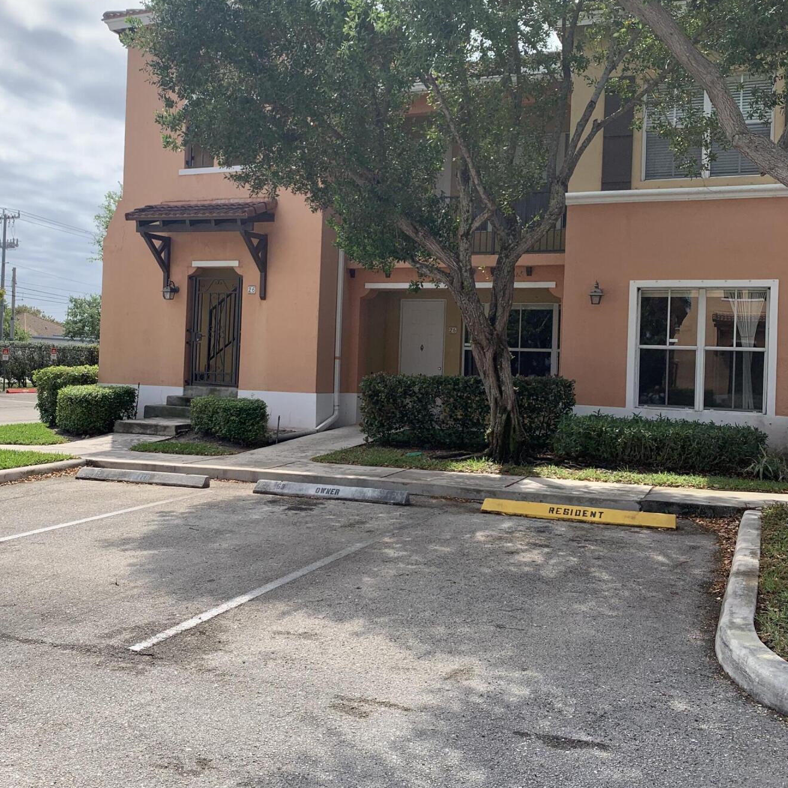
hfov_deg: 47.1
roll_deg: -1.9
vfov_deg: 47.2
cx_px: 343
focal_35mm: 35
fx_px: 901
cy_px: 362
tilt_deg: +0.9
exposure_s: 1/1916
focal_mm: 4.25
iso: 25
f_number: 1.8
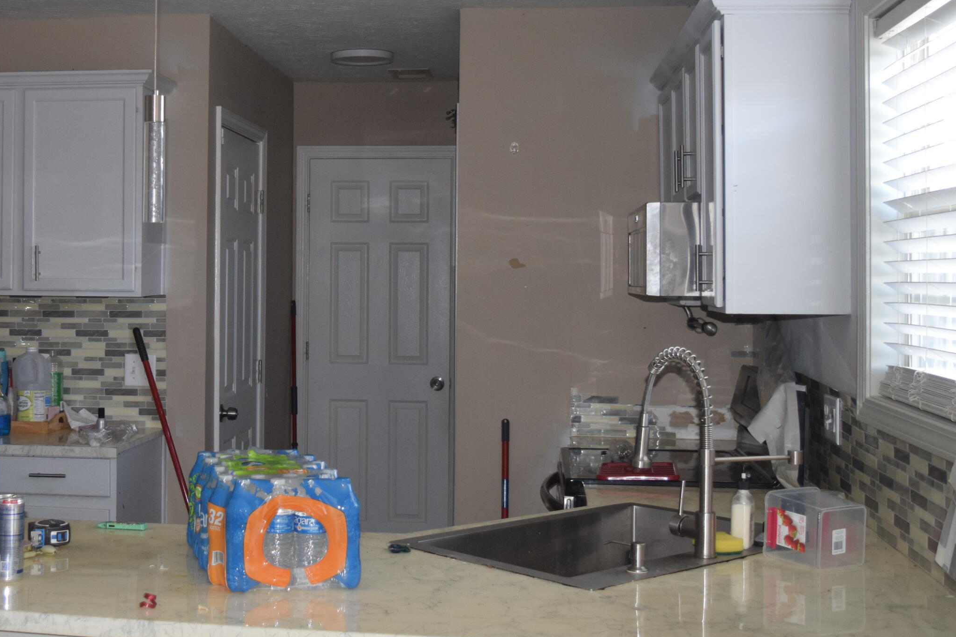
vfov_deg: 25.4
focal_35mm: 53
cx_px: 309
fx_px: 1407
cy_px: 239
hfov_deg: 37.1
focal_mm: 24
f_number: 4
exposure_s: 1/60
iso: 800
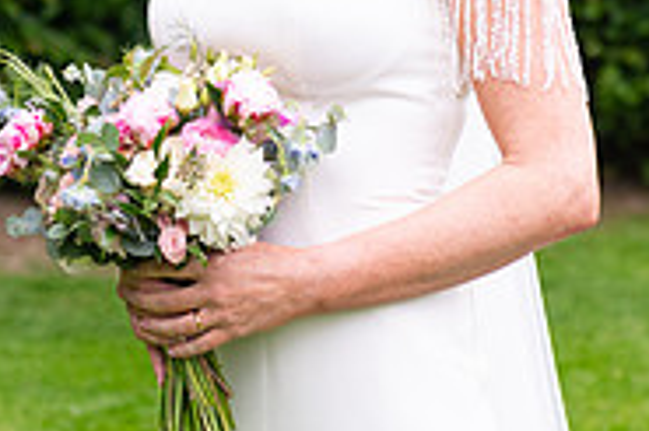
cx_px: 358
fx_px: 4521
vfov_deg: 5.4
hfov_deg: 8.2
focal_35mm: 251
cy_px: -117
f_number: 3.5
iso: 250
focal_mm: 80
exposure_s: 1/200
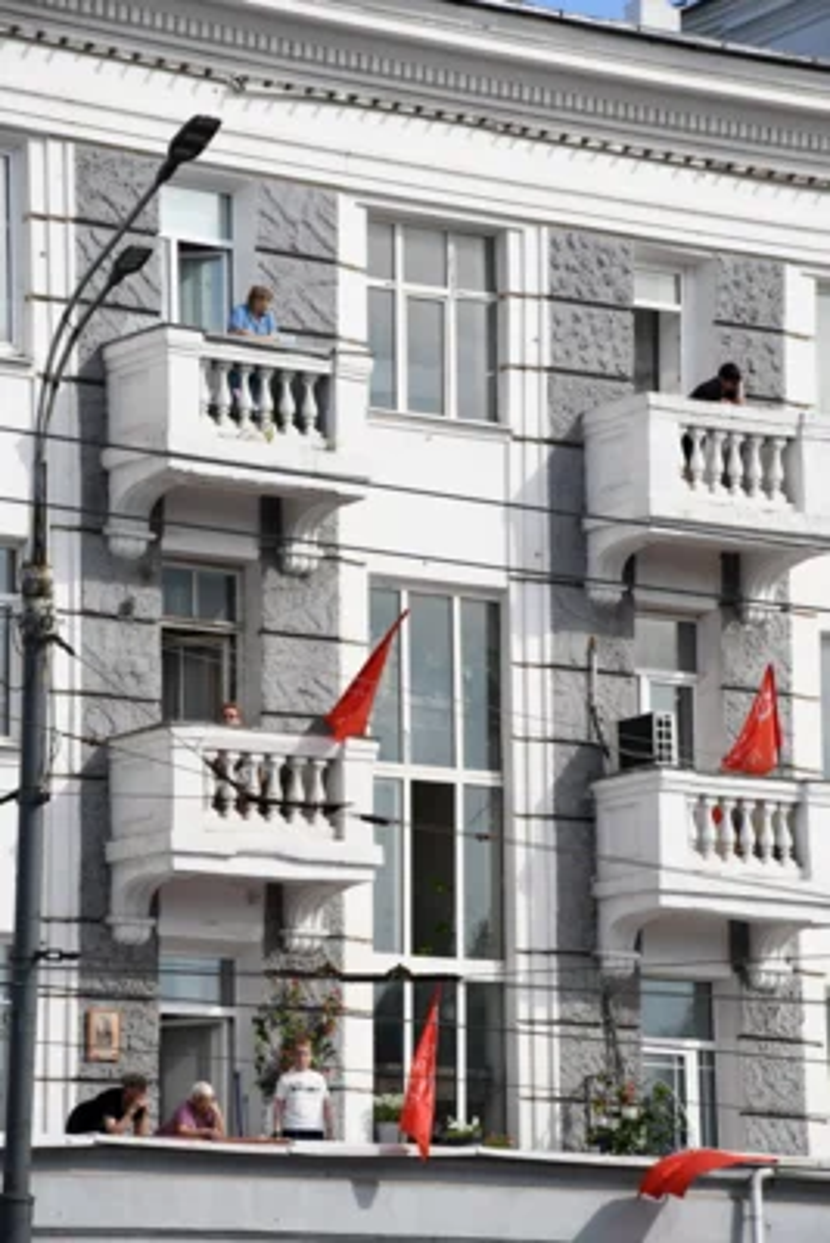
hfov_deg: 9.2
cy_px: 622
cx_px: 415
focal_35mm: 150
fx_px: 5183
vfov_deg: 13.7
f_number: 9
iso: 640
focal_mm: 100
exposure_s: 1/1250
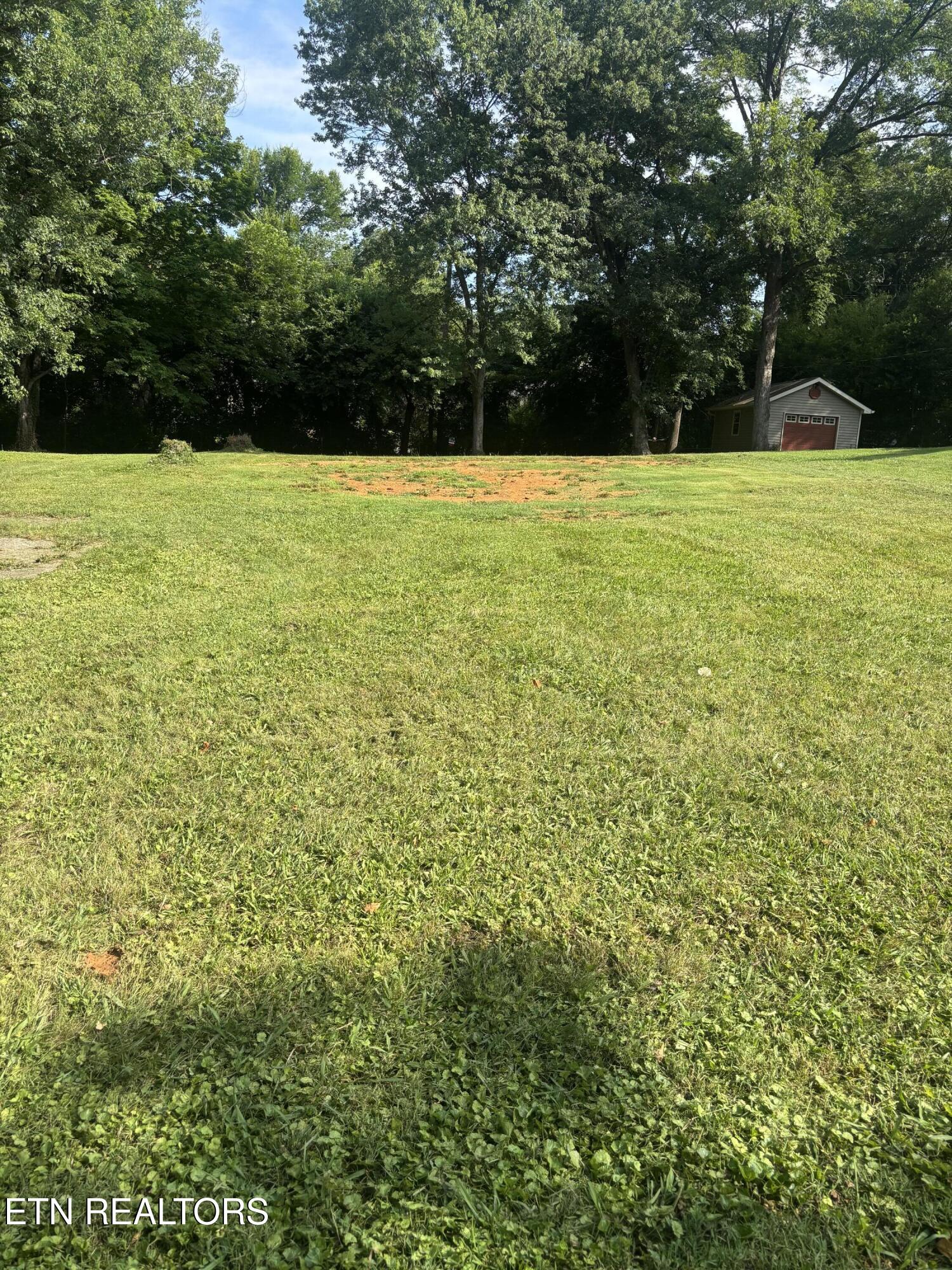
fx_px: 953
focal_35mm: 26
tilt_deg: -11.2
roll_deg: -4.9
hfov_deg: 53.1
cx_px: 476
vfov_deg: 67.3
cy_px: 635
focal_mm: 5.96
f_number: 1.6
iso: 50
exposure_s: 1/1220
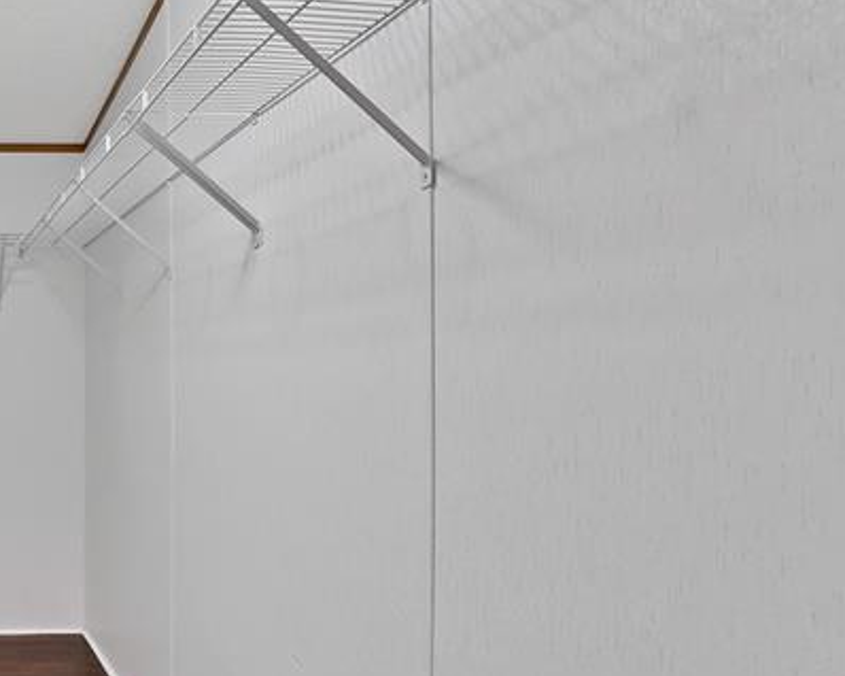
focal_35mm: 29
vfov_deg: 49.8
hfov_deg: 47.0
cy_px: 378
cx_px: -51
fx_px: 725
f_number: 8
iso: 640
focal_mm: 12
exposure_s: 1/4
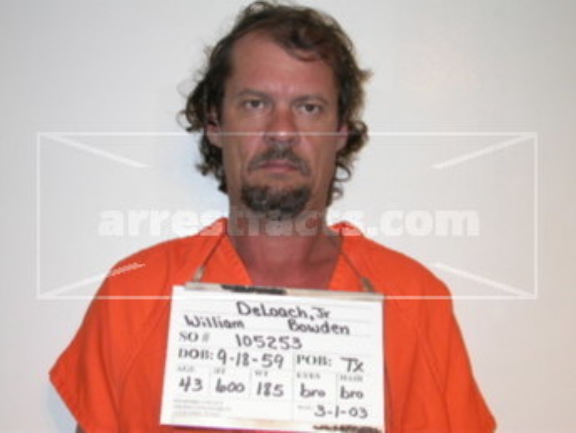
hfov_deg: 29.0
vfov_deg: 21.9
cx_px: 288
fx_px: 1115
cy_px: 216
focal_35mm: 67
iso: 100
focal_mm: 14
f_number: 3.2
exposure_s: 1/60.3
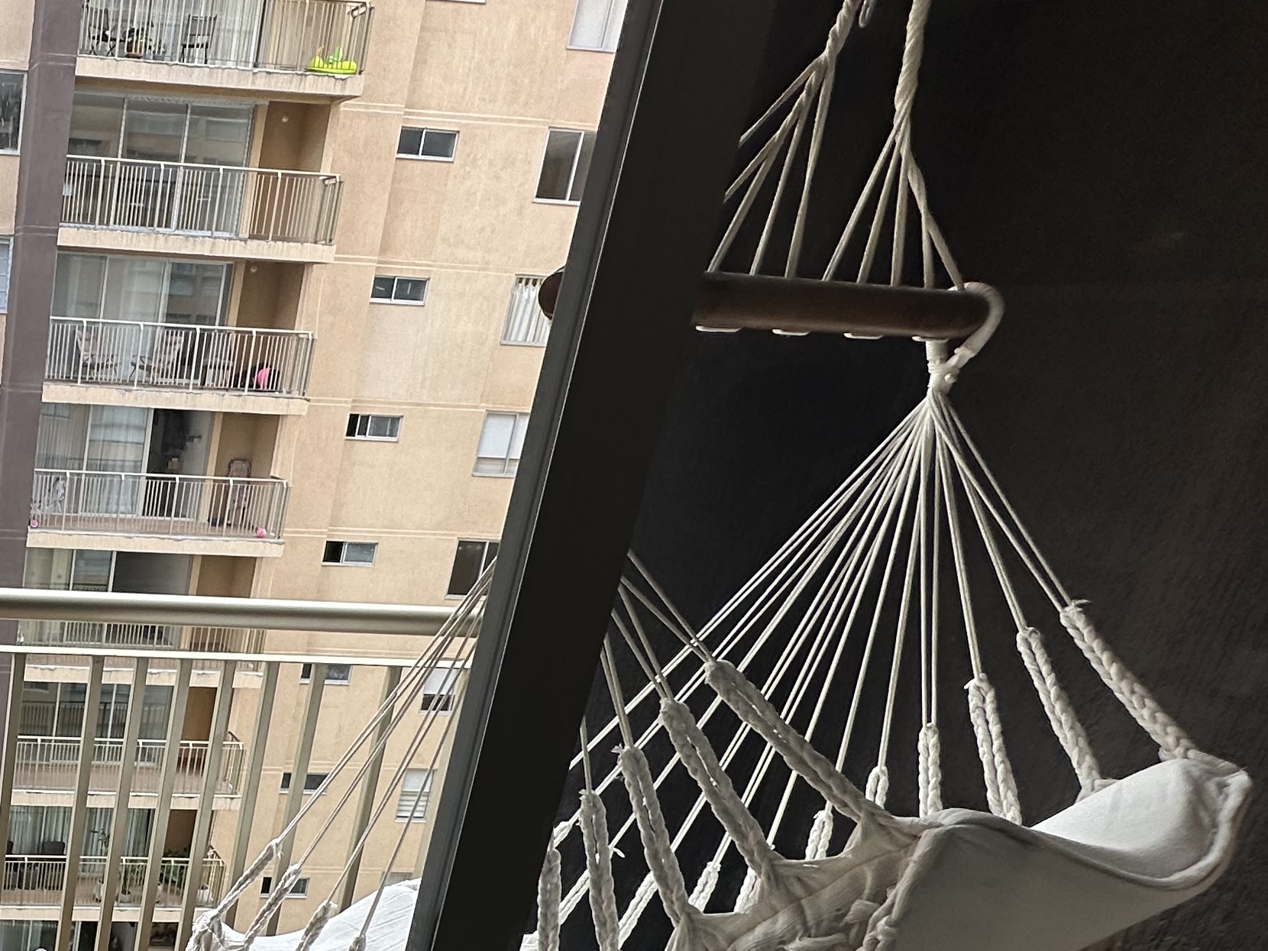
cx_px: -141
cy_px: 773
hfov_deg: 42.1
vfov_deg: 40.0
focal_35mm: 34
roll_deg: -2.8
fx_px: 1245
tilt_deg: -19.9
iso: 40
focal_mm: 2.22
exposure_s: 1/187
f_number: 2.2
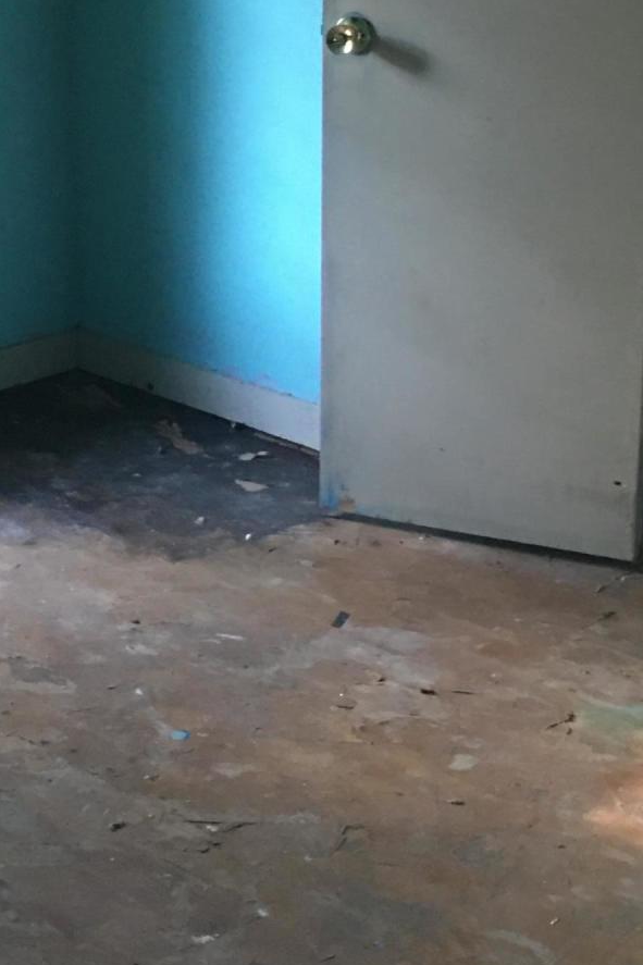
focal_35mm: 68
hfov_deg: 20.0
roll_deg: -0.1
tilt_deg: -14.5
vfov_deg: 29.4
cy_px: 301
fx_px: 1822
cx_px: 293
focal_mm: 4.15
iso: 100
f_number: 2.2
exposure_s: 1/15
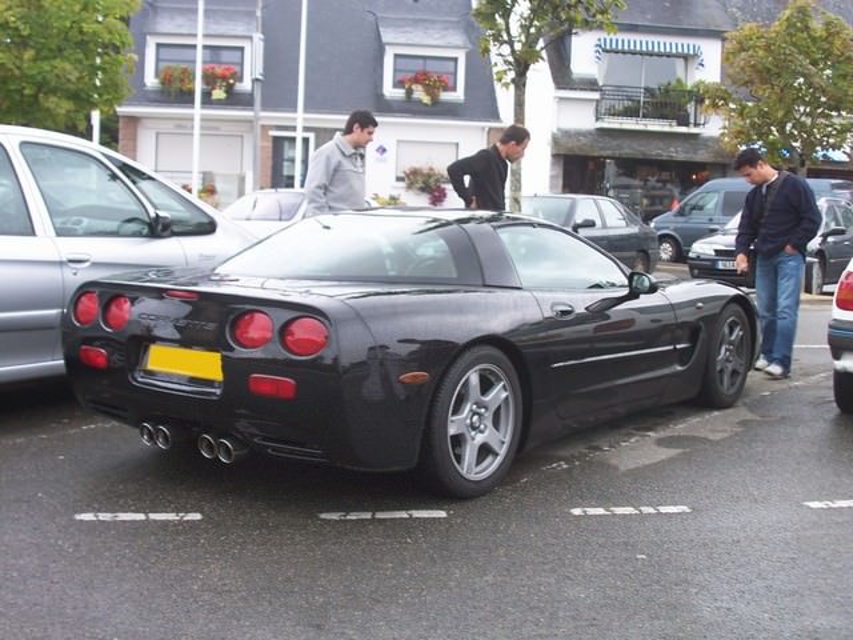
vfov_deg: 29.1
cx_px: 426
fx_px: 1232
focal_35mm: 50
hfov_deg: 38.2
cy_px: 320
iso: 80
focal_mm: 8.6
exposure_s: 1/45
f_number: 3.4
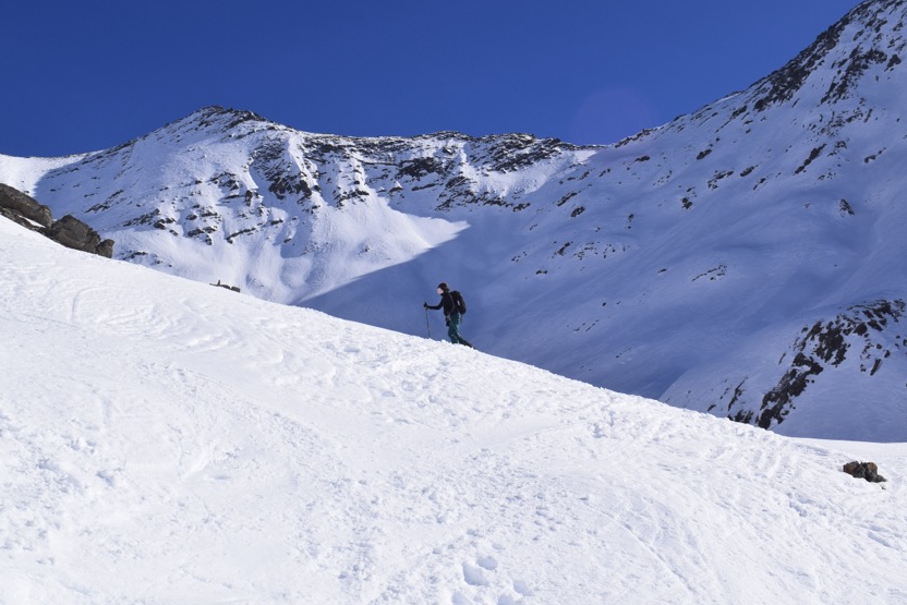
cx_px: 415
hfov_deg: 41.1
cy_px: 239
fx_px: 1209
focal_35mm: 48
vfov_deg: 28.0
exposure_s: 1/640
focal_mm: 26
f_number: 11
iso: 200
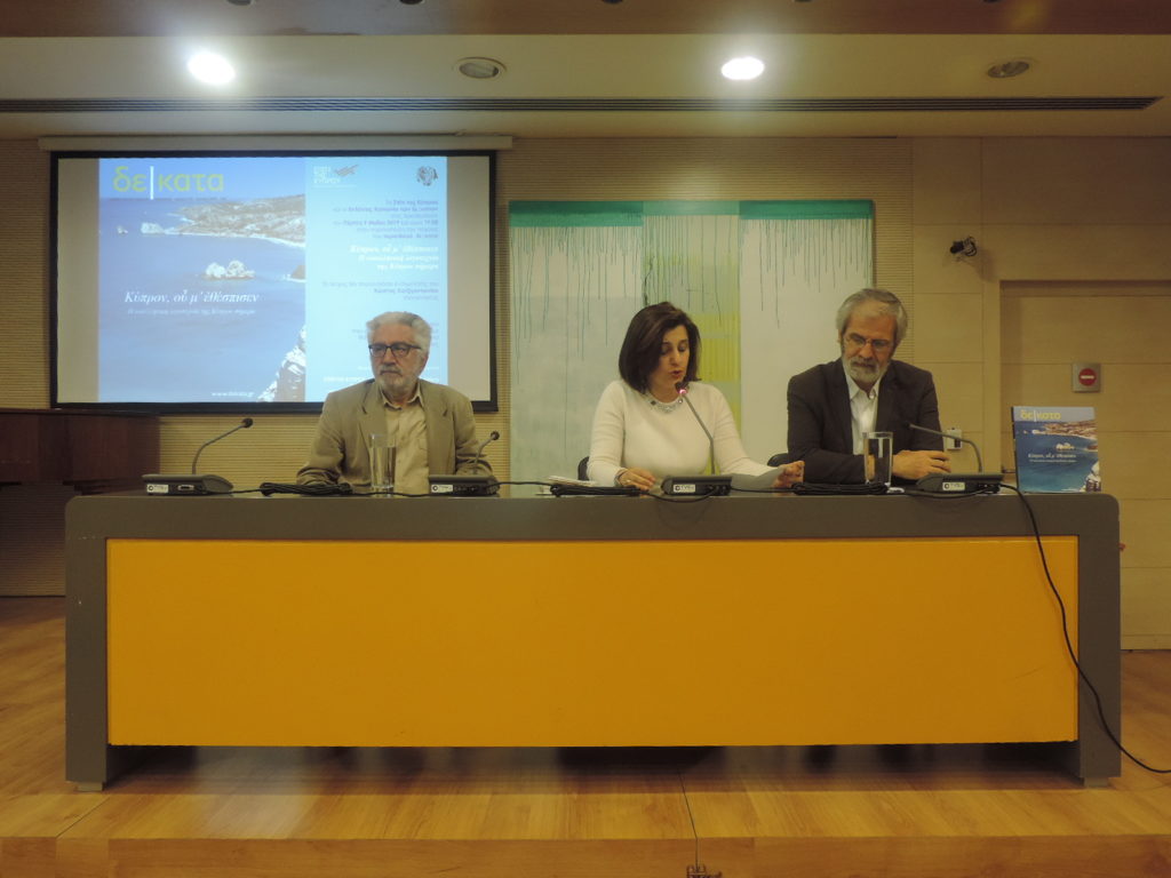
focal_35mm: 28
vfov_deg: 49.7
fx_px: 947
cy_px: 439
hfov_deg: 63.4
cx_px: 586
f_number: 3.1
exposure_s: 1/30
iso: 320
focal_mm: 4.9
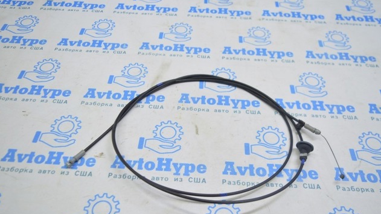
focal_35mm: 35
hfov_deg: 56.6
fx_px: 354
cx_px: 188
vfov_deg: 33.7
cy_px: 117
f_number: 3.8
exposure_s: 1/50
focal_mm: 22
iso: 400
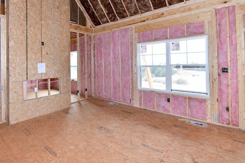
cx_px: 93
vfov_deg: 63.8
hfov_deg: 85.4
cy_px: 63
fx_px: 129
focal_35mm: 19
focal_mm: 14
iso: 800
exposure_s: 1/60
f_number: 4.5
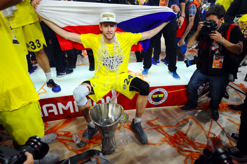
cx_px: 124
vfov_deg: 57.1
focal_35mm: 22
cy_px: 82
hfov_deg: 78.6
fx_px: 151
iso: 1000
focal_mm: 22
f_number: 4
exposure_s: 1/400
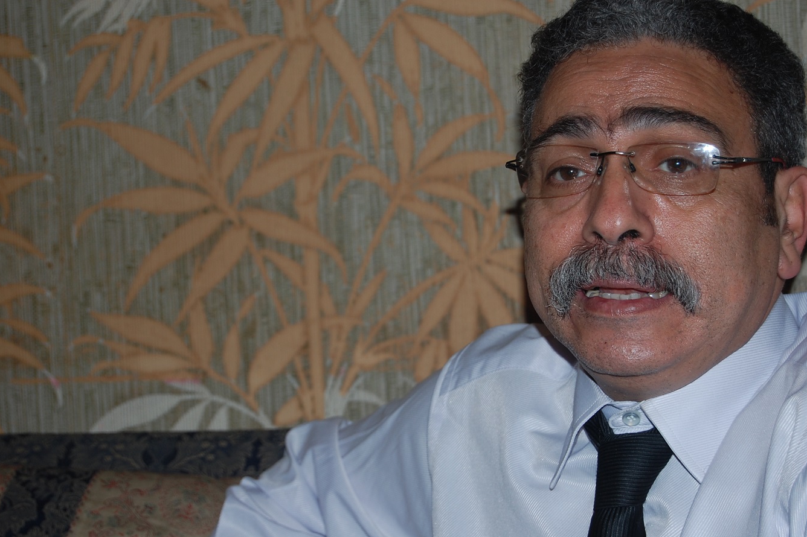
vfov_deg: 16.3
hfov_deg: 24.3
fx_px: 1871
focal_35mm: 84
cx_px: 407
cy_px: 270
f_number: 5.6
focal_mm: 55
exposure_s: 1/60
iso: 200
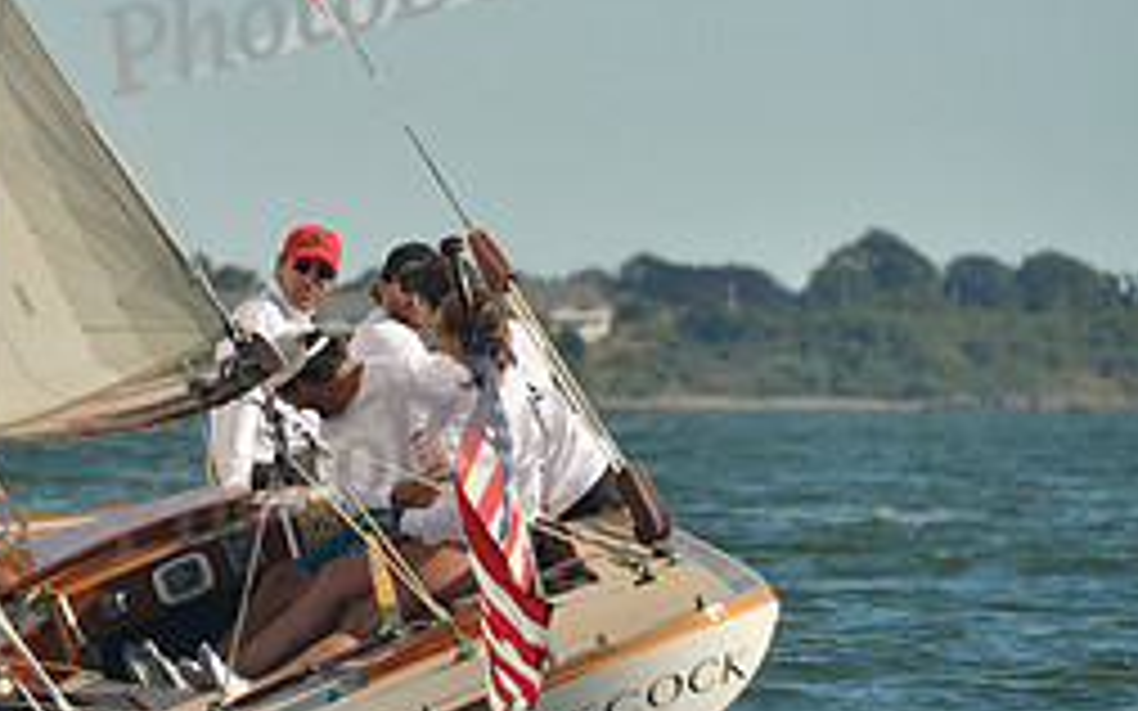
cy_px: 277
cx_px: -126
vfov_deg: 2.8
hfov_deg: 4.5
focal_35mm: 467
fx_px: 14480
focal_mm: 200
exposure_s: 1/1250
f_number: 7.1
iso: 400
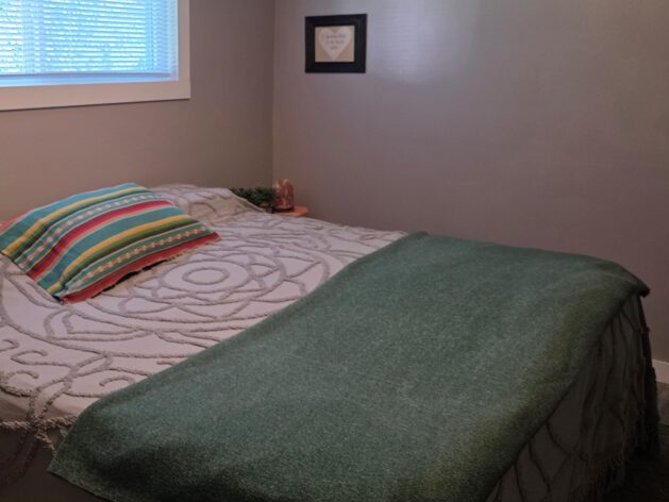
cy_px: 136
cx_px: 219
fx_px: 754
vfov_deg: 36.1
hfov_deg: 47.0
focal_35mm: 39
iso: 320
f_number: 1.7
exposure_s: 1/120
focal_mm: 6.3
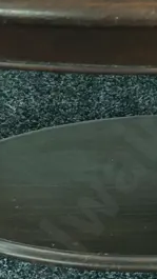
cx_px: 177
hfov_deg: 9.8
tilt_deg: -44.9
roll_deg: -2.6
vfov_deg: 17.5
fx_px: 903
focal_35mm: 122
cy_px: 99
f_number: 2.2
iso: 100
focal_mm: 4.15
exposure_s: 1/10
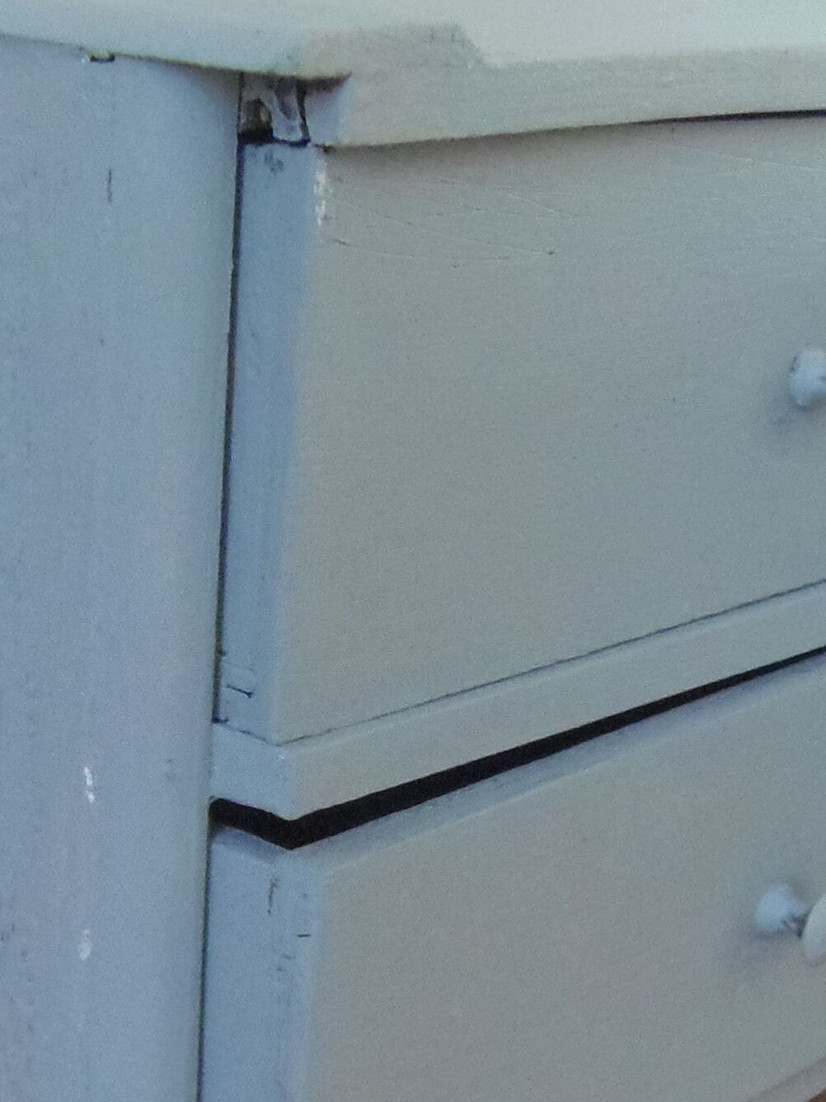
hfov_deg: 19.1
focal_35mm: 77
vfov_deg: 25.2
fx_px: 2451
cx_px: 264
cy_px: 724
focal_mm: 4.3
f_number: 2.9
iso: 400
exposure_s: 1/30
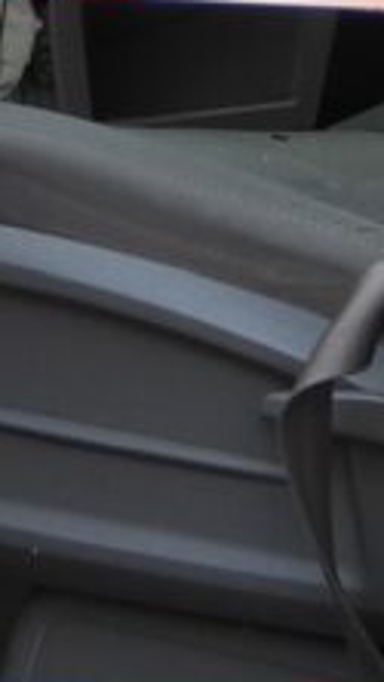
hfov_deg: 1.3
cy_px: -464
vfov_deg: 2.3
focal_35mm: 930
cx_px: 95
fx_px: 16822
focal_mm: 33.2
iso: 100
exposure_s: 1/80
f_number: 4.5
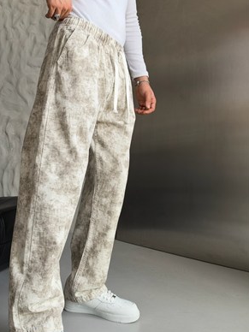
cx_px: 81
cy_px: 172
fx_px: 317
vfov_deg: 55.3
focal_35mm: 33
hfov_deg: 42.3
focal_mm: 6.93
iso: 64
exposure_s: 1/121
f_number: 1.8
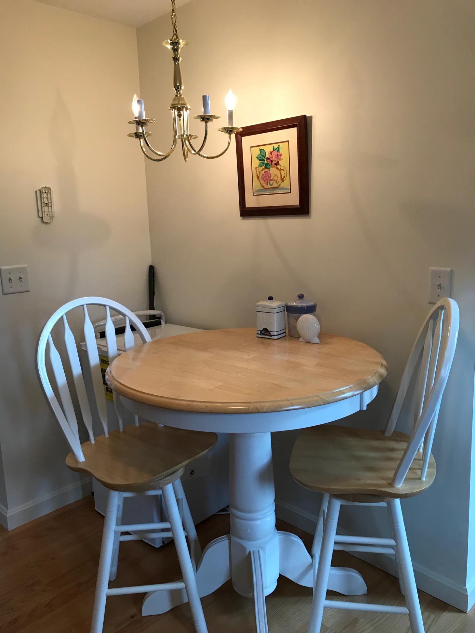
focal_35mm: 28
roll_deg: +2.0
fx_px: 512
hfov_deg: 49.7
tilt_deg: -10.0
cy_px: 316
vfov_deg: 63.4
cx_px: 238
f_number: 1.8
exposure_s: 1/30
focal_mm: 3.99
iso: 25
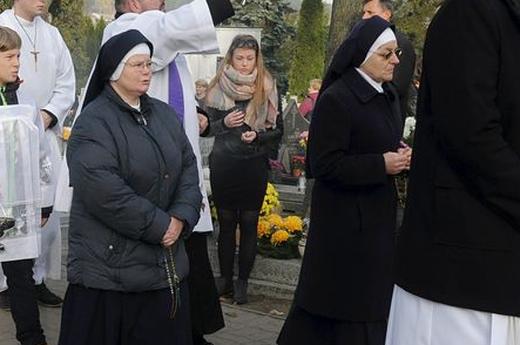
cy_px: 165
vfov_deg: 18.9
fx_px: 1038
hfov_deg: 27.5
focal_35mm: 72
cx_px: 93
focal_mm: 25
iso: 800
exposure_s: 1/400
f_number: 10
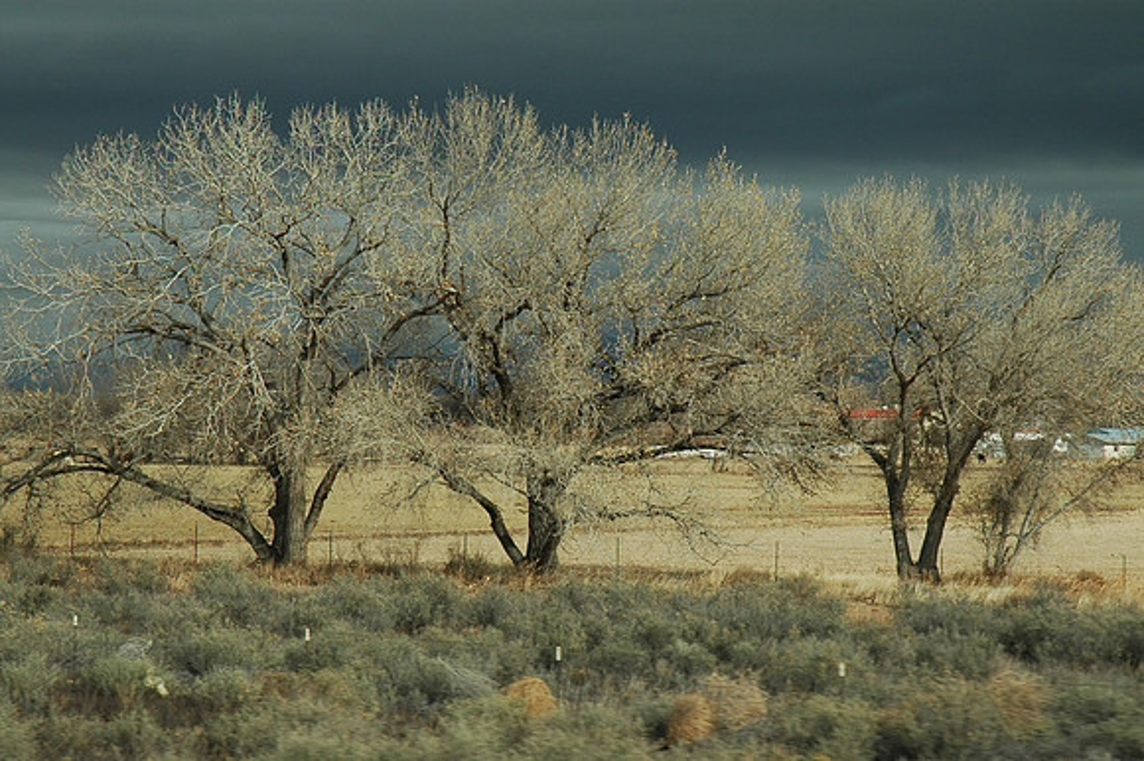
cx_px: 572
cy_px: 380
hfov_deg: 19.5
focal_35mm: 105
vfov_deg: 13.0
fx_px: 3335
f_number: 10
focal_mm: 70
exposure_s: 1/320
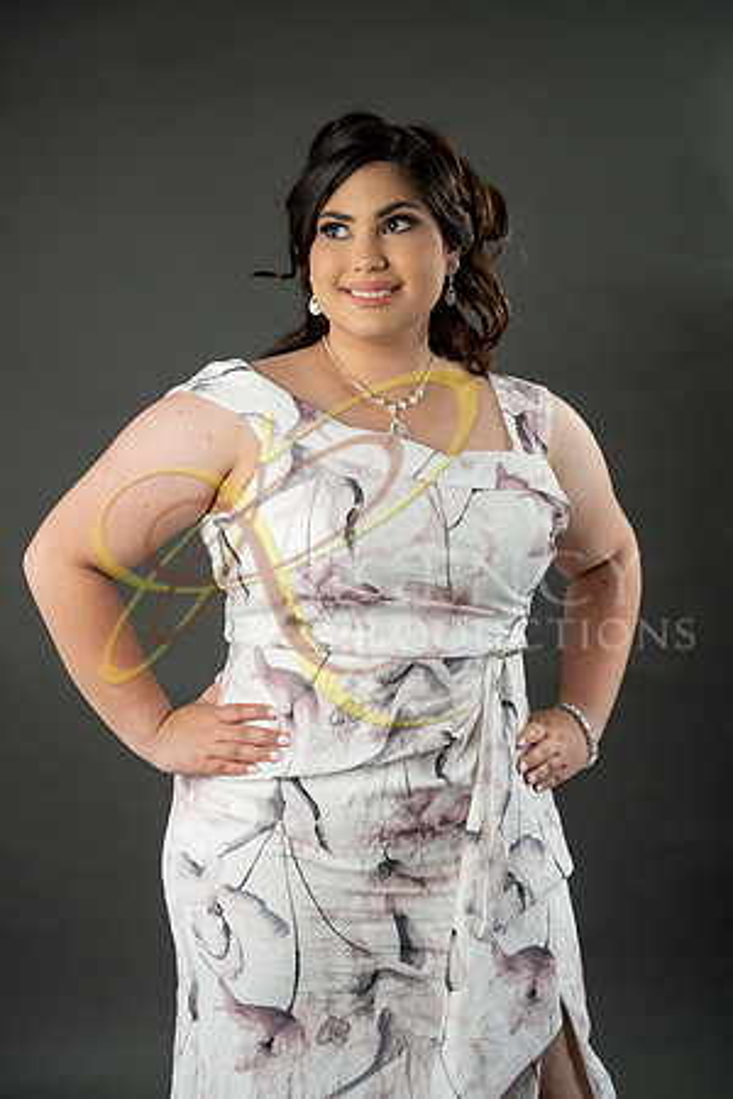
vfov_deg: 33.9
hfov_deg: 23.0
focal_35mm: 59
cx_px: 366
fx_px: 1802
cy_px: 550
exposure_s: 1/250
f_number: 3.2
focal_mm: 59
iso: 250
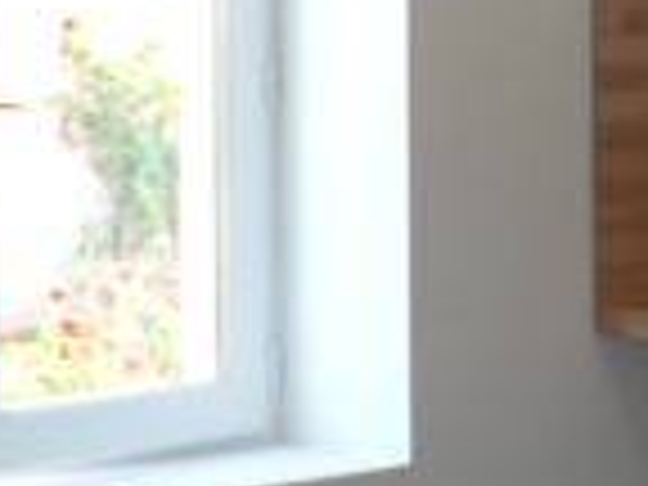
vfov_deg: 13.7
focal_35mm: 107
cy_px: 81
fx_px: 2003
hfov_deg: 15.4
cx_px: 1224
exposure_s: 1/60
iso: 160
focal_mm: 4.3
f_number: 2.5
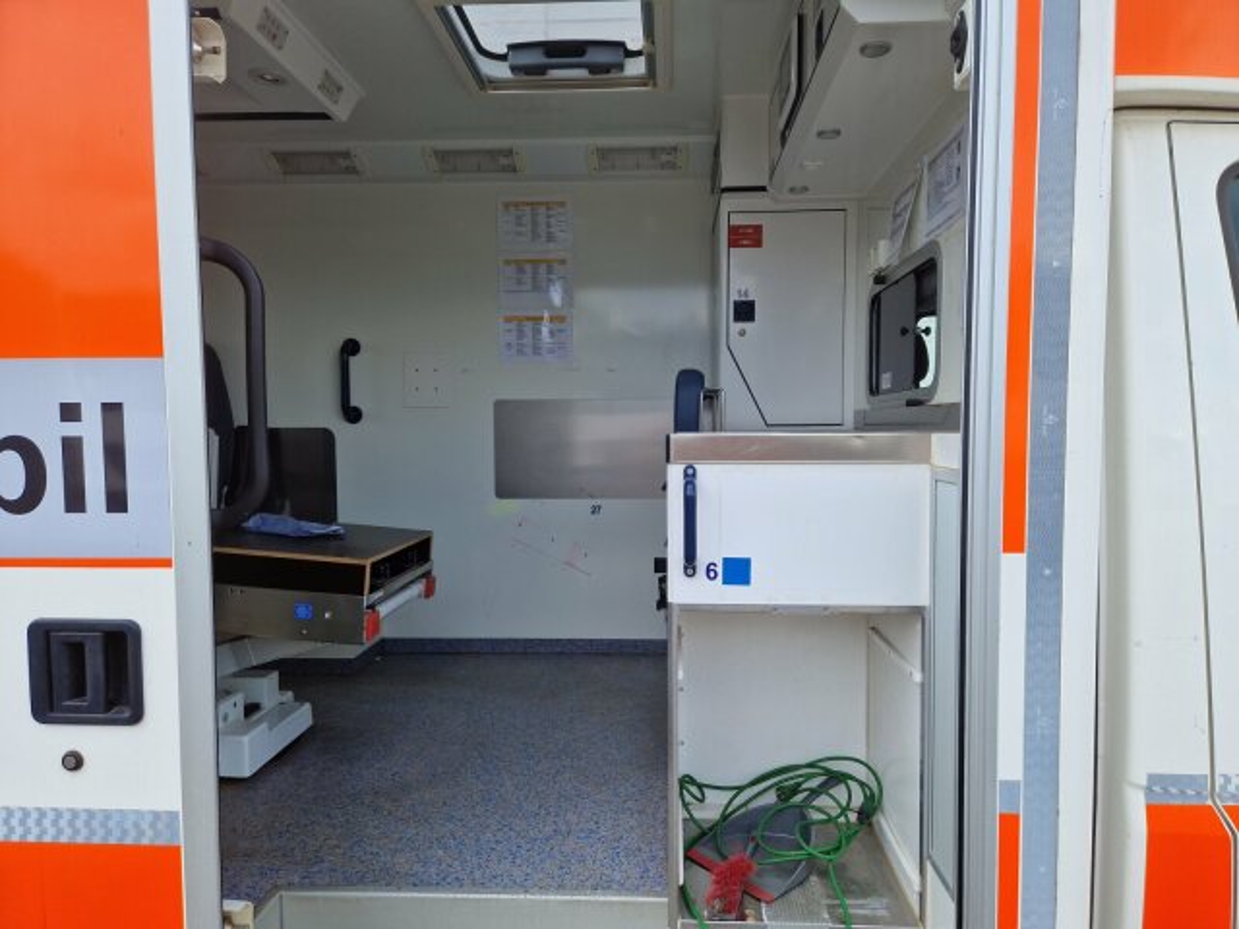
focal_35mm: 23
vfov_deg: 58.9
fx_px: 823
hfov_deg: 73.9
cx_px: 620
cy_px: 464
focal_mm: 5.4
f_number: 1.8
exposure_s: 1/4425
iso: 50
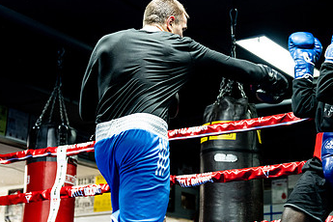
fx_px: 842
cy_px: 56
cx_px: 258
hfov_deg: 22.1
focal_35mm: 91
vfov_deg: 15.0
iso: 3200
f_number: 2.5
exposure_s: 1/320
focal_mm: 50
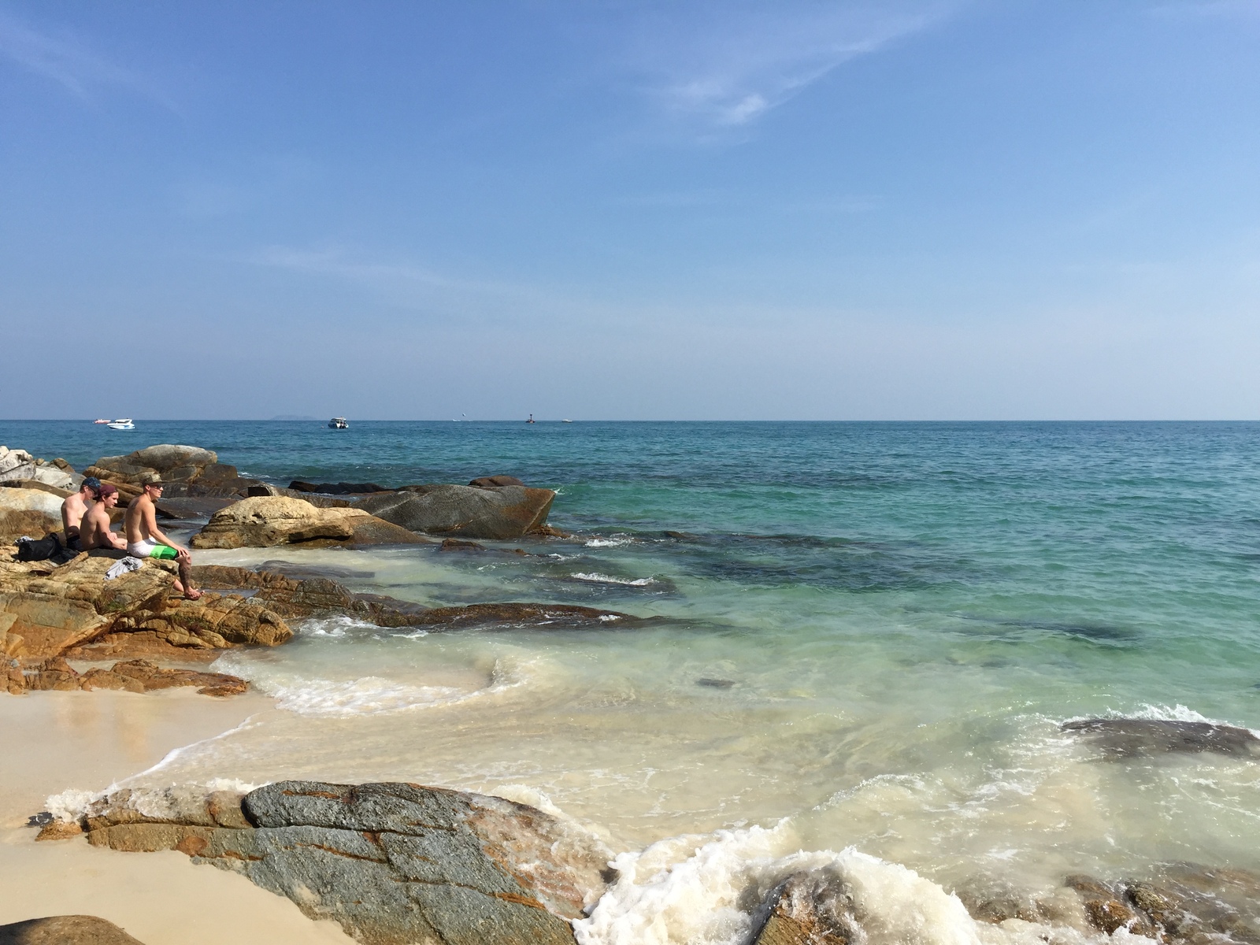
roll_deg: -0.4
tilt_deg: -2.6
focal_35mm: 29
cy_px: 472
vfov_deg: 48.2
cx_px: 630
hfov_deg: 61.7
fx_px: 1056
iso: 32
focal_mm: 4.15
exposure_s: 1/2825
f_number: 2.2
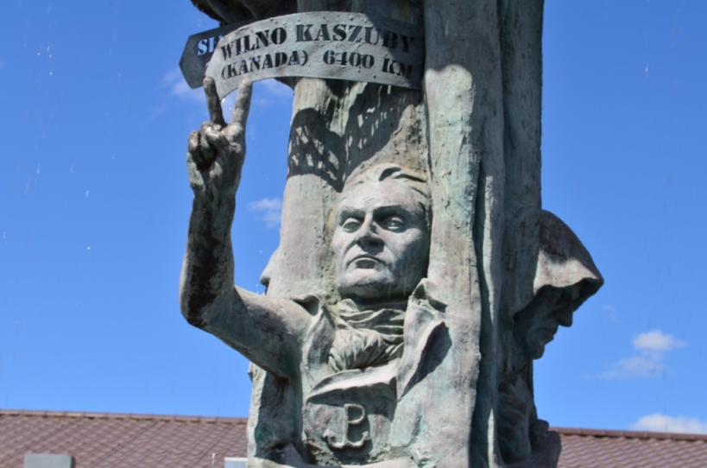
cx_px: 354
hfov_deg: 24.7
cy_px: 234
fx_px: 1616
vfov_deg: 16.5
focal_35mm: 82
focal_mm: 55
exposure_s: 1/125
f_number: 11
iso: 100
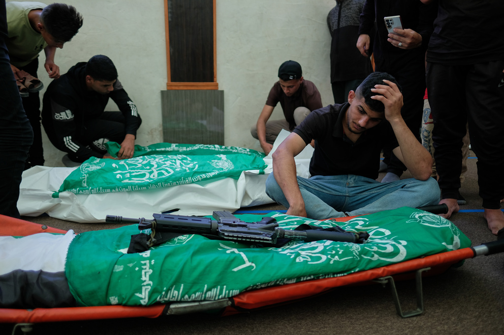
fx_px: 336
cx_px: 252
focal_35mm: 24
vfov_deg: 53.1
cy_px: 168
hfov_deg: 73.8
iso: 250
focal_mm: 16
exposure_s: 1/250
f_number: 1.4
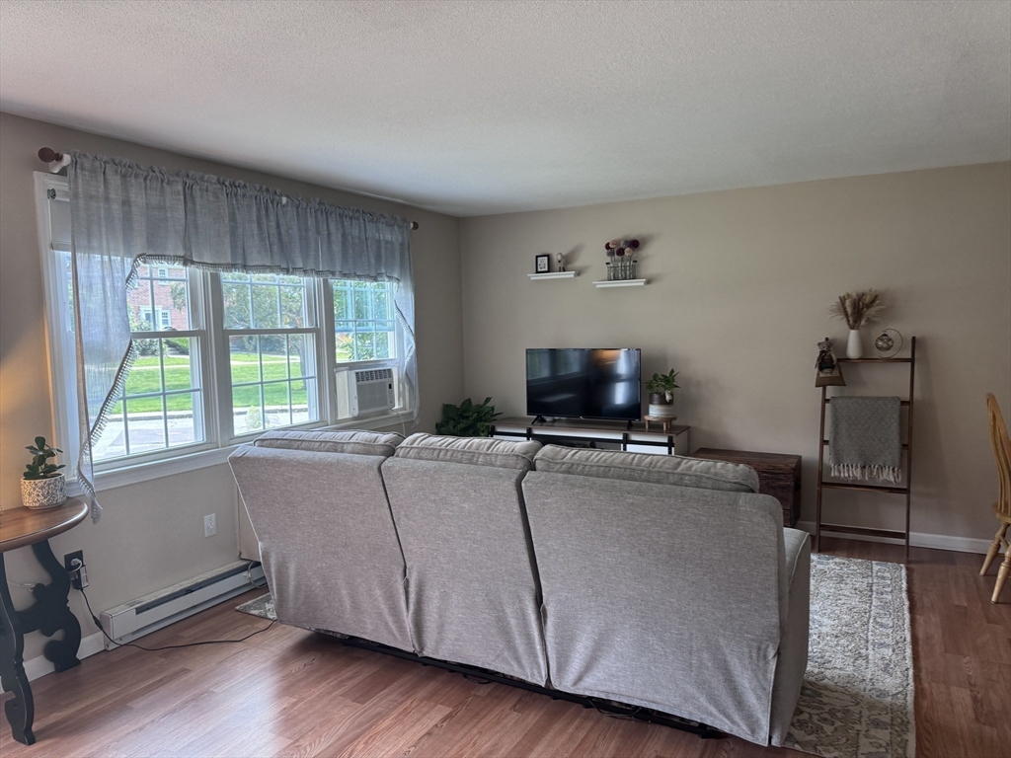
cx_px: 506
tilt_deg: -4.9
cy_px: 379
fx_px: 701
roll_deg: +0.7
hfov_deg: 71.6
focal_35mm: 24
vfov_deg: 56.8
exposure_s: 1/120
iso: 160
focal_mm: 6.76
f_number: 1.78
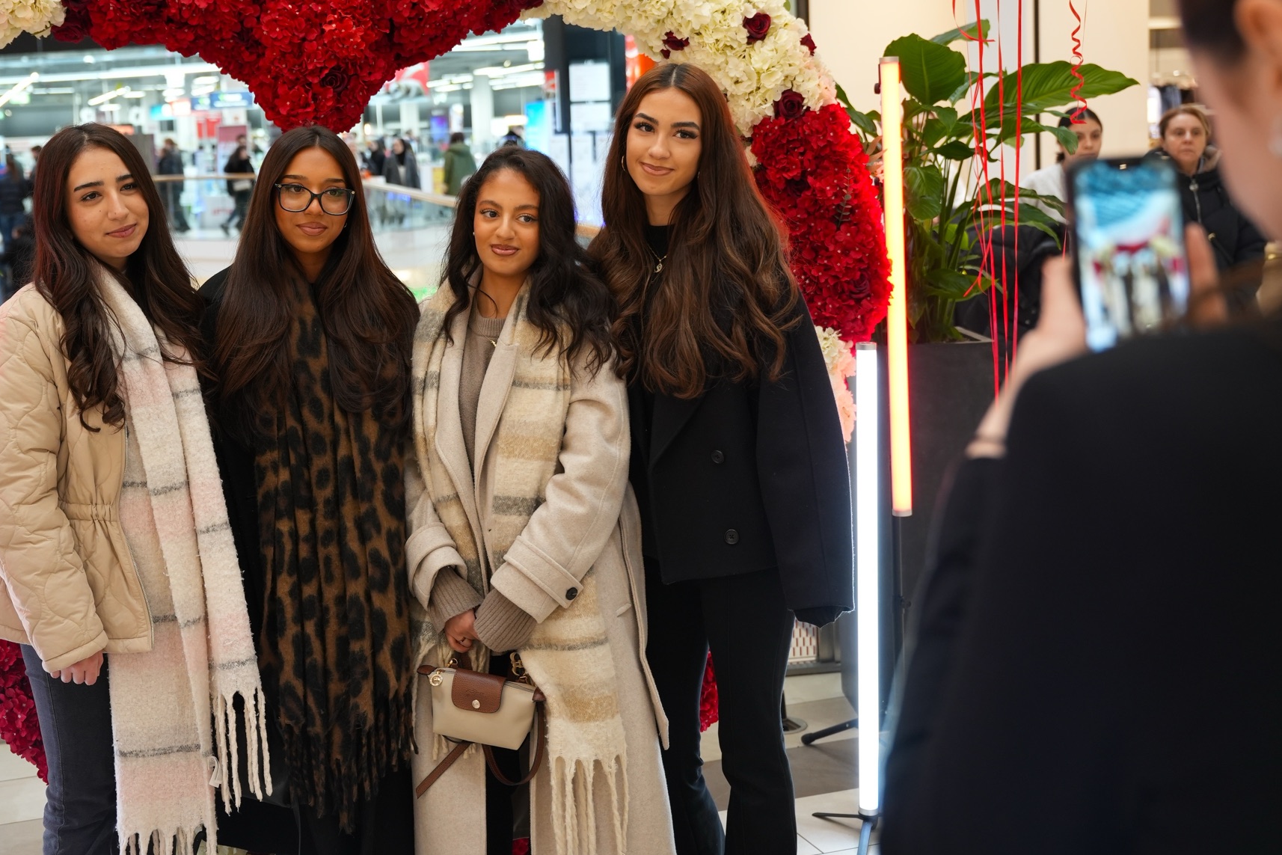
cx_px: 467
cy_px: 299
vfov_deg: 27.2
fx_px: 1760
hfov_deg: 39.7
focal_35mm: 49
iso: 800
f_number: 3.2
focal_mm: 35.3
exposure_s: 1/125
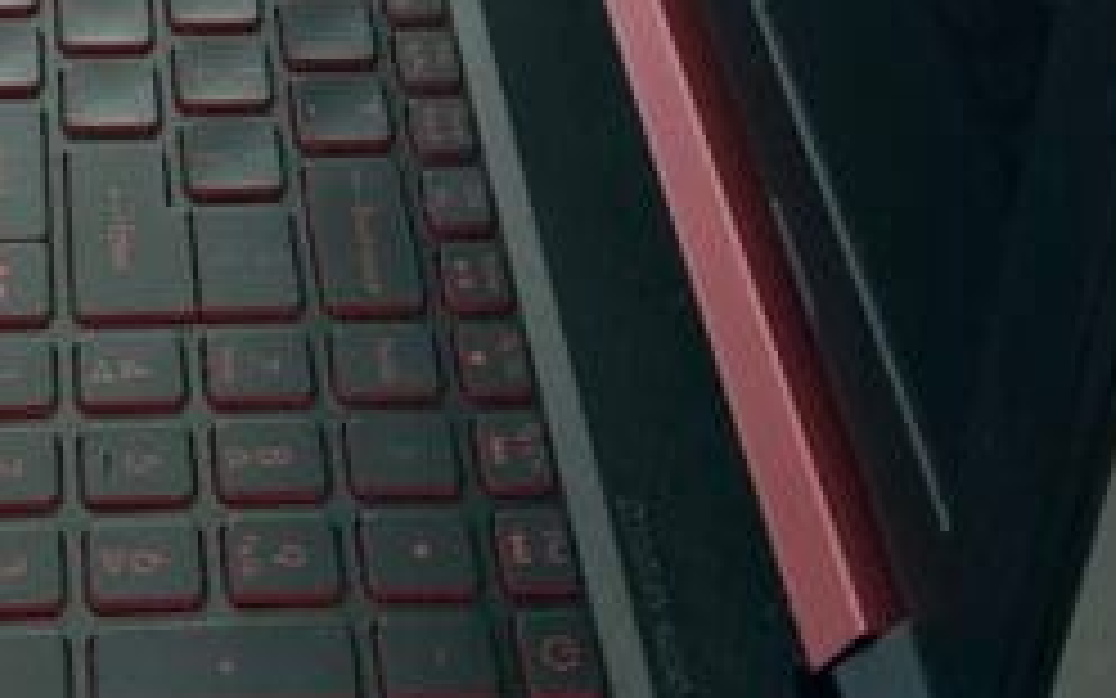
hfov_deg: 24.8
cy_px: -297
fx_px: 2494
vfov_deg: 14.9
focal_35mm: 82
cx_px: 225
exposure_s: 1/1357
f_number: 1.78
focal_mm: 6.86
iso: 80
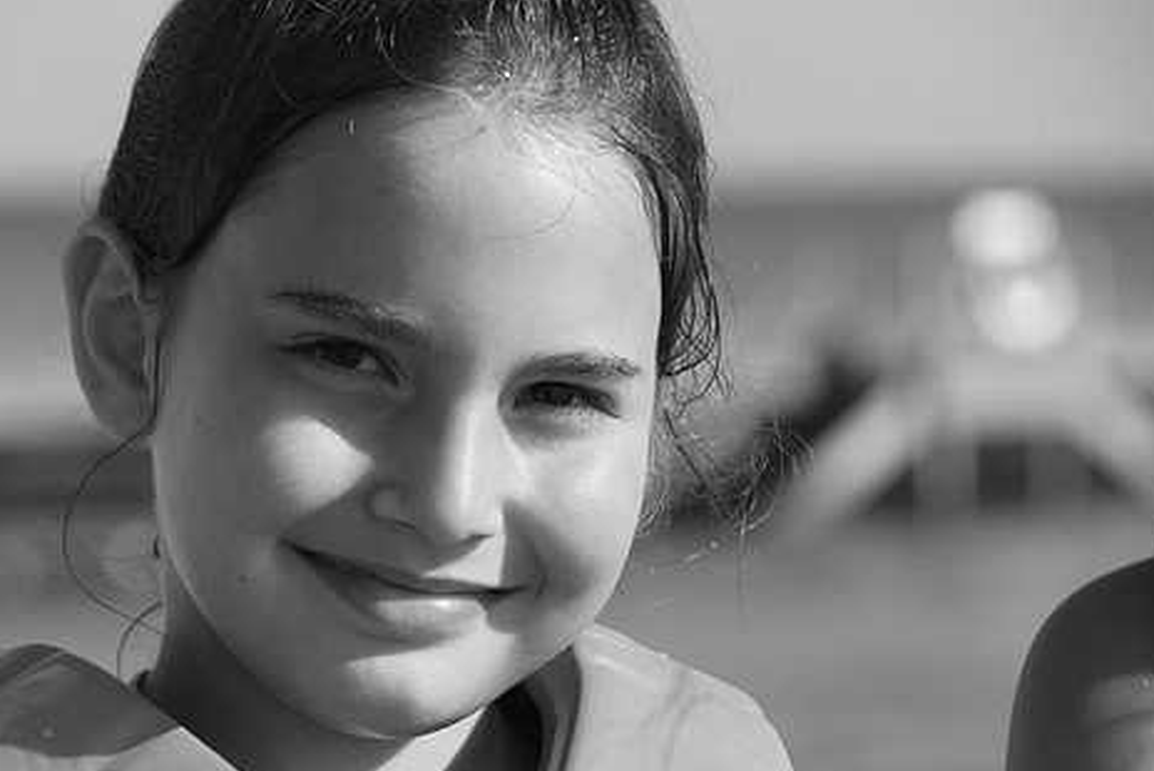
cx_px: 460
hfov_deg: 7.3
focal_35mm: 281
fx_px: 9013
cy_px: 439
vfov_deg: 4.9
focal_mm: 150
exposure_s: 1/1000
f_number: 8
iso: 250
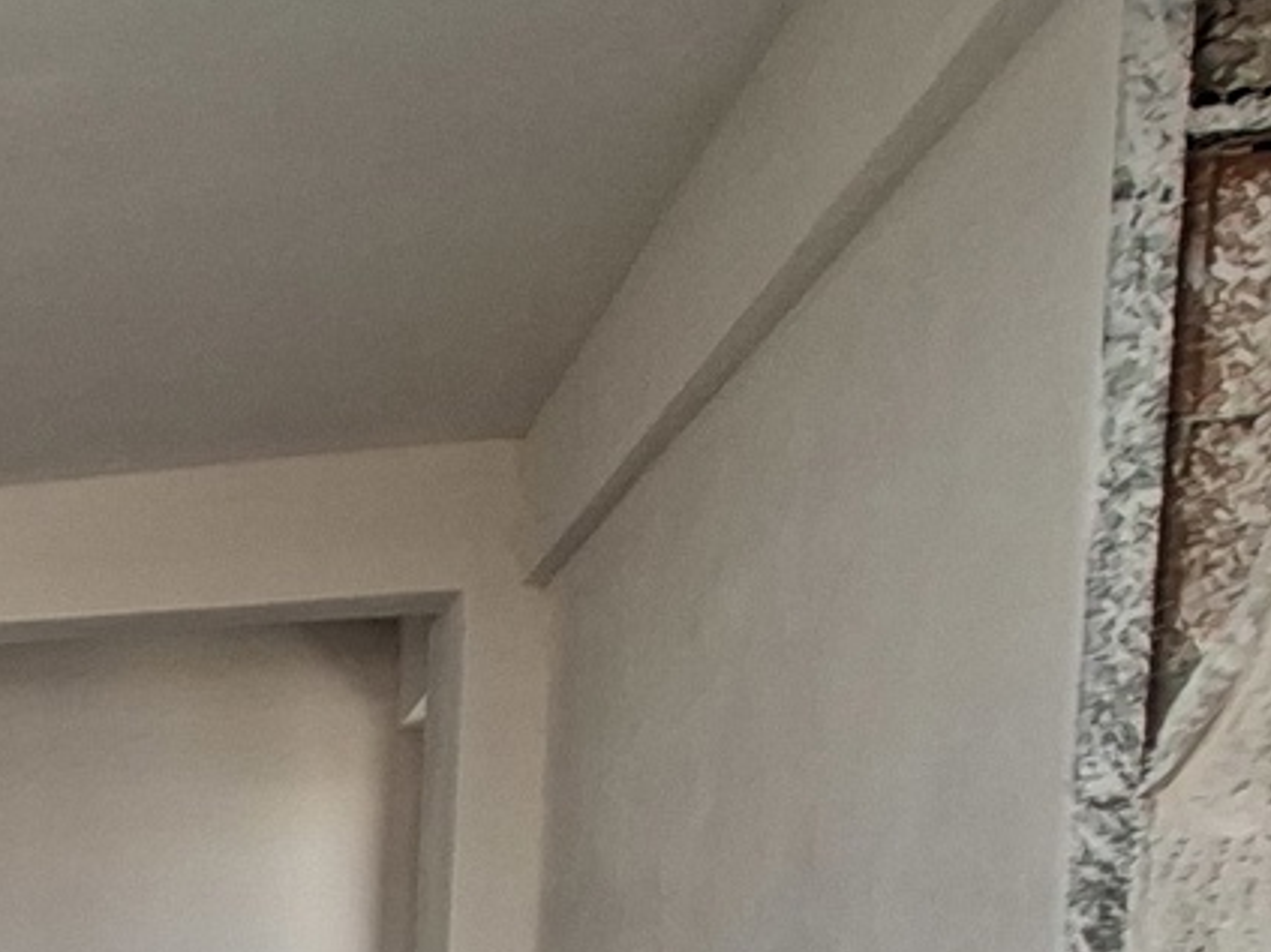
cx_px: -1169
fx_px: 2166
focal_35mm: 59
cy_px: 1186
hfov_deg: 20.1
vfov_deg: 22.5
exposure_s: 1/120
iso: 50
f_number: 2.2
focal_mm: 1.74
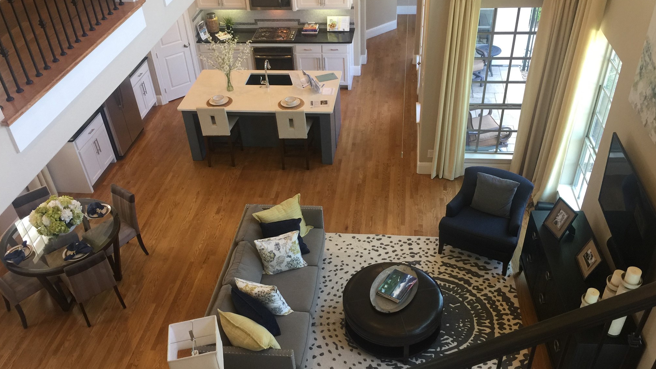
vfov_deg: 36.6
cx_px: 328
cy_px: 198
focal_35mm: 32
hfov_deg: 61.0
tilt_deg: -38.2
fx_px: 557
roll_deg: +2.5
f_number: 2.2
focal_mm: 4.15
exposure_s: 1/30
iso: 40
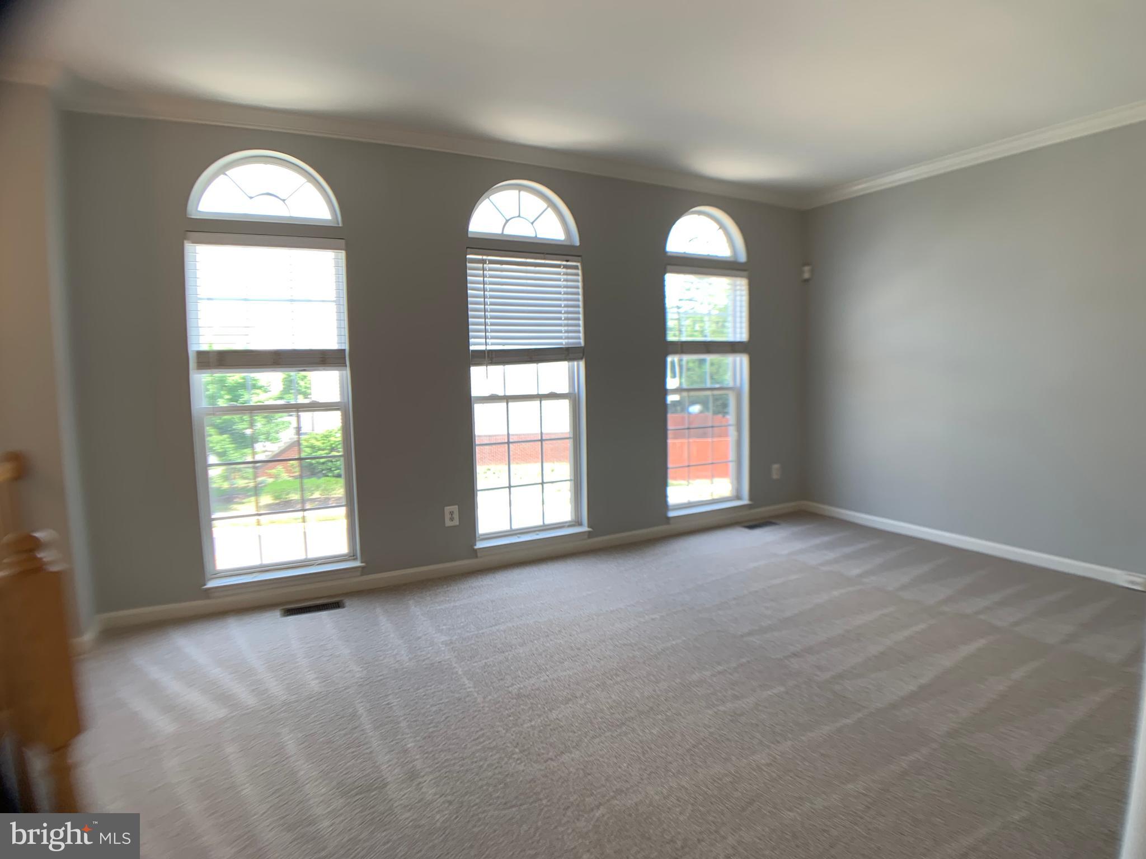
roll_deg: +1.6
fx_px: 861
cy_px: 430
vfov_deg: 53.1
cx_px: 573
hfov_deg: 67.3
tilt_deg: -4.1
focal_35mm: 26
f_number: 1.8
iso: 25
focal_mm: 4.25
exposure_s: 1/120
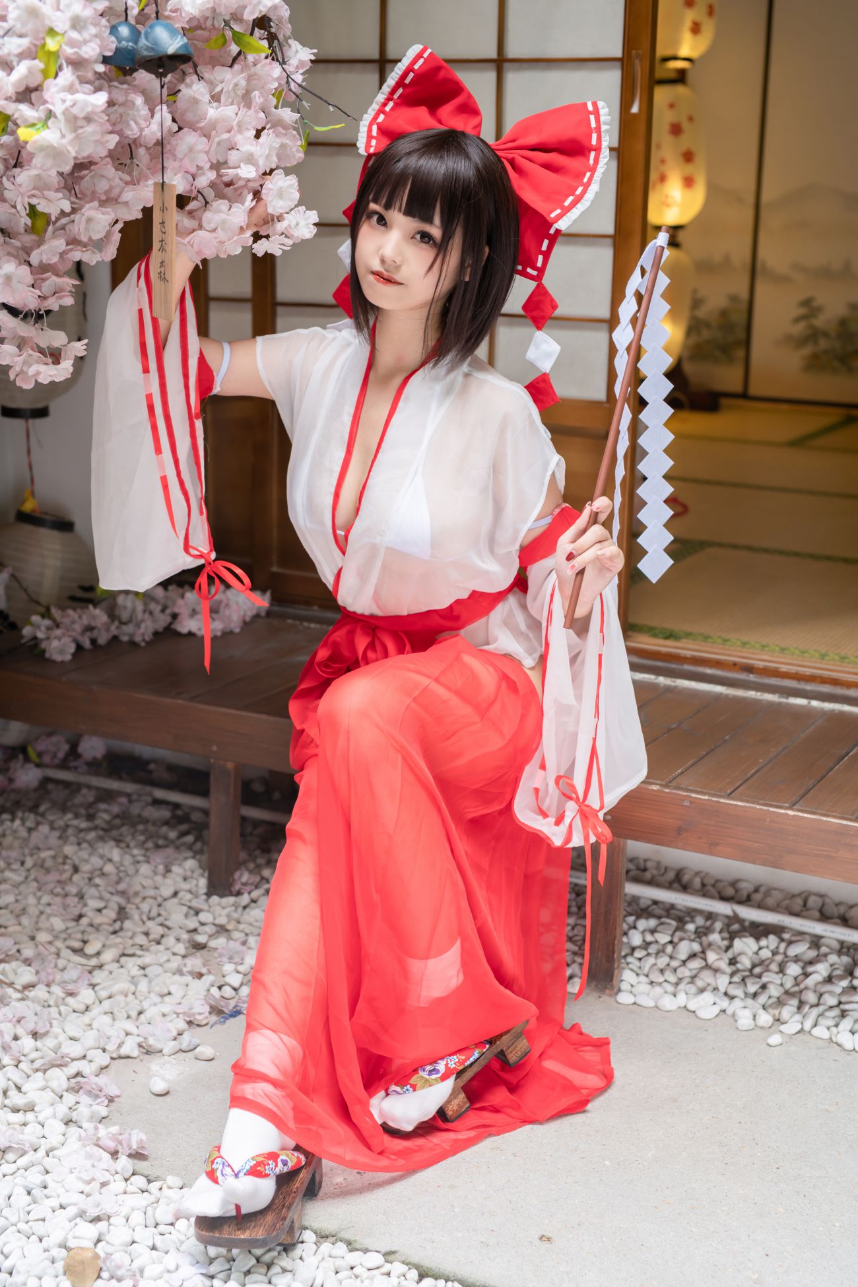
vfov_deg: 39.6
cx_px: 429
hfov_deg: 27.0
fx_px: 1787
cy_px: 644
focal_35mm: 50
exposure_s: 1/60
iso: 160
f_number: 3.2
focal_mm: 50
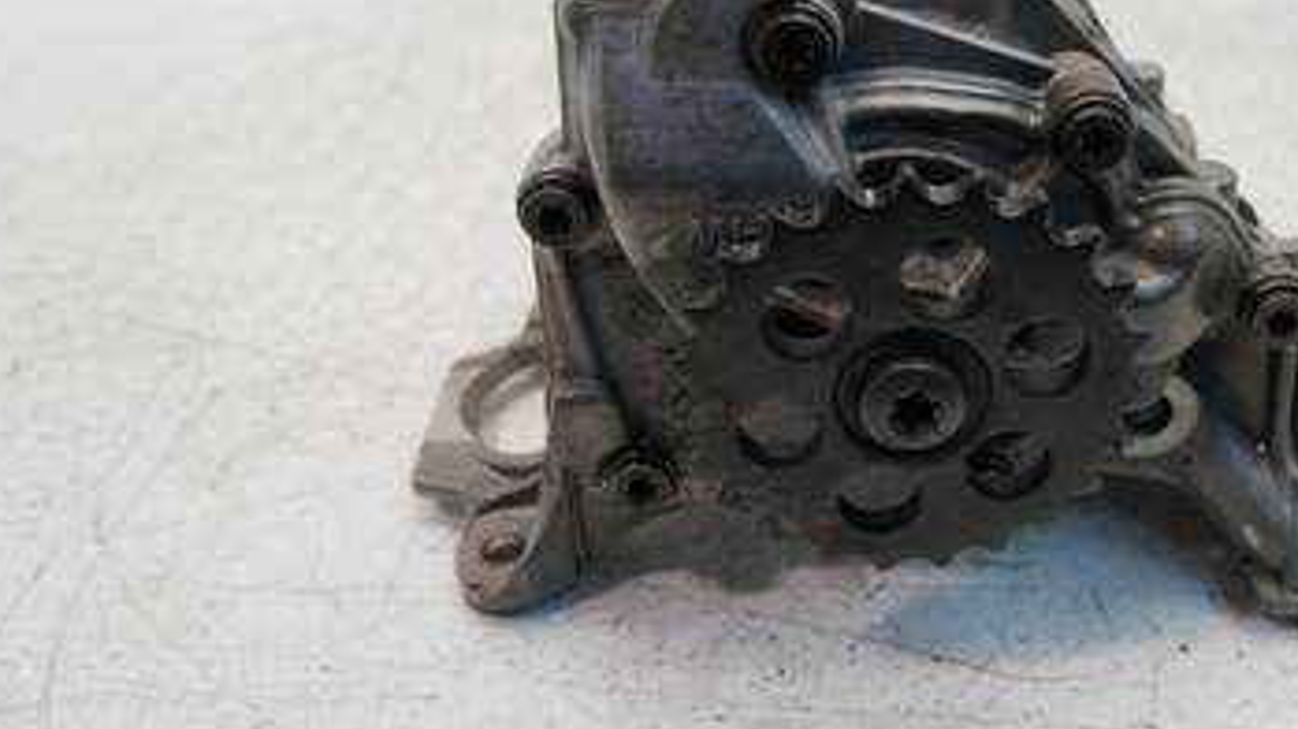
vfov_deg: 29.9
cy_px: 179
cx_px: 841
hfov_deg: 50.9
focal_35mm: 39
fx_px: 1342
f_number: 3.5
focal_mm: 13
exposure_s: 1/60
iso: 400
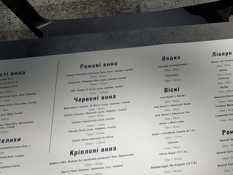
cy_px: 147
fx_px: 444
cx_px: 305
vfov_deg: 21.9
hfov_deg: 25.3
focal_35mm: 66
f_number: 1.9
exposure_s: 1/3374
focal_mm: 3.94
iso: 100
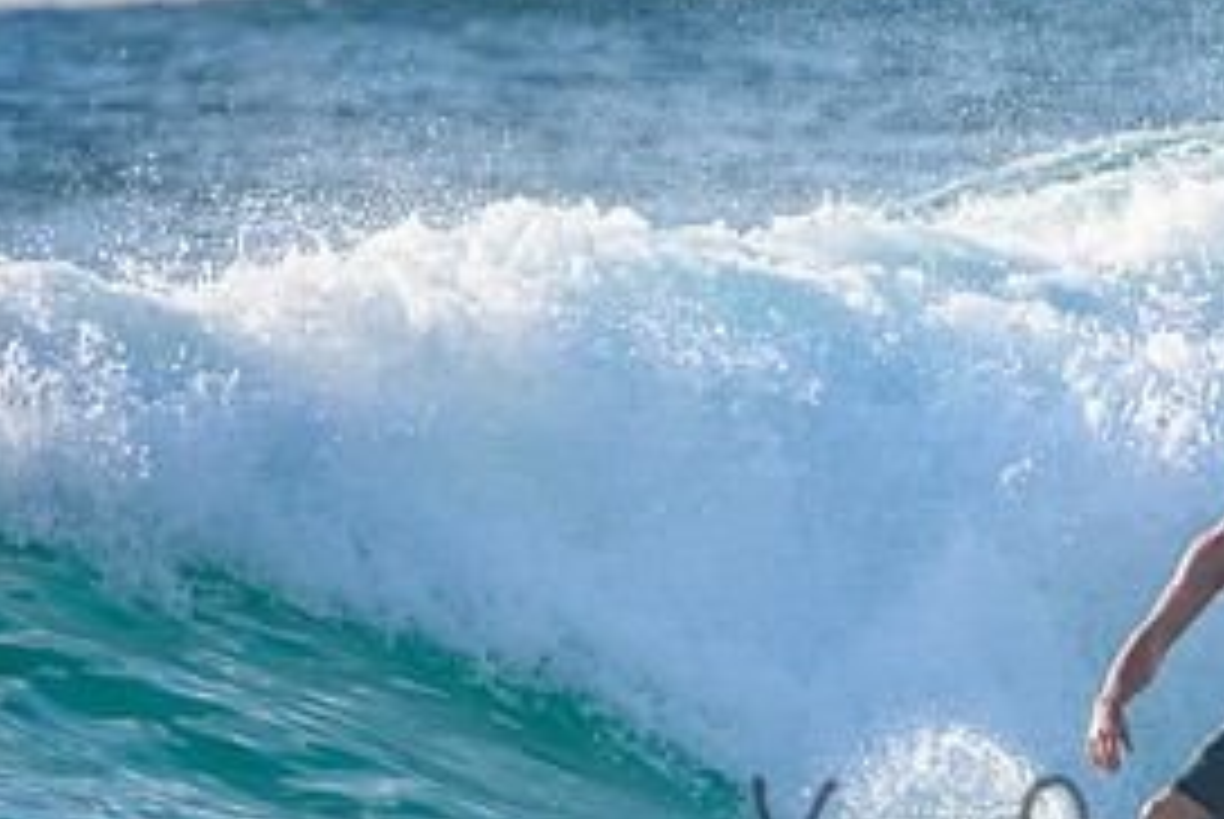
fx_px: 44247
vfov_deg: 1.1
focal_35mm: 1300
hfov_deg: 1.6
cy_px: 808
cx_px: 1215
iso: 450
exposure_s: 1/2000
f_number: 5.6
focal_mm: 400
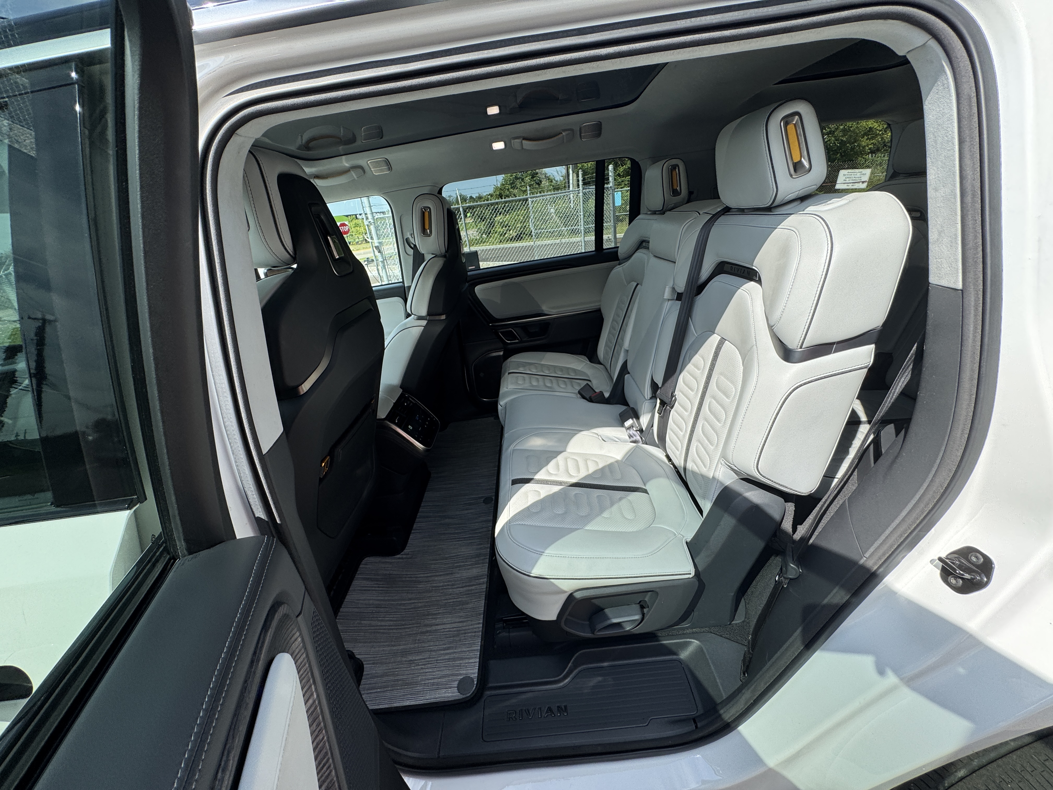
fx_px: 426
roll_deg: +8.0
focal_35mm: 14
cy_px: 395
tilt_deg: -22.9
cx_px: 526
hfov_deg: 102.1
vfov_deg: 85.7
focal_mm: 2.22
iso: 40
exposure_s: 1/552
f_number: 2.2
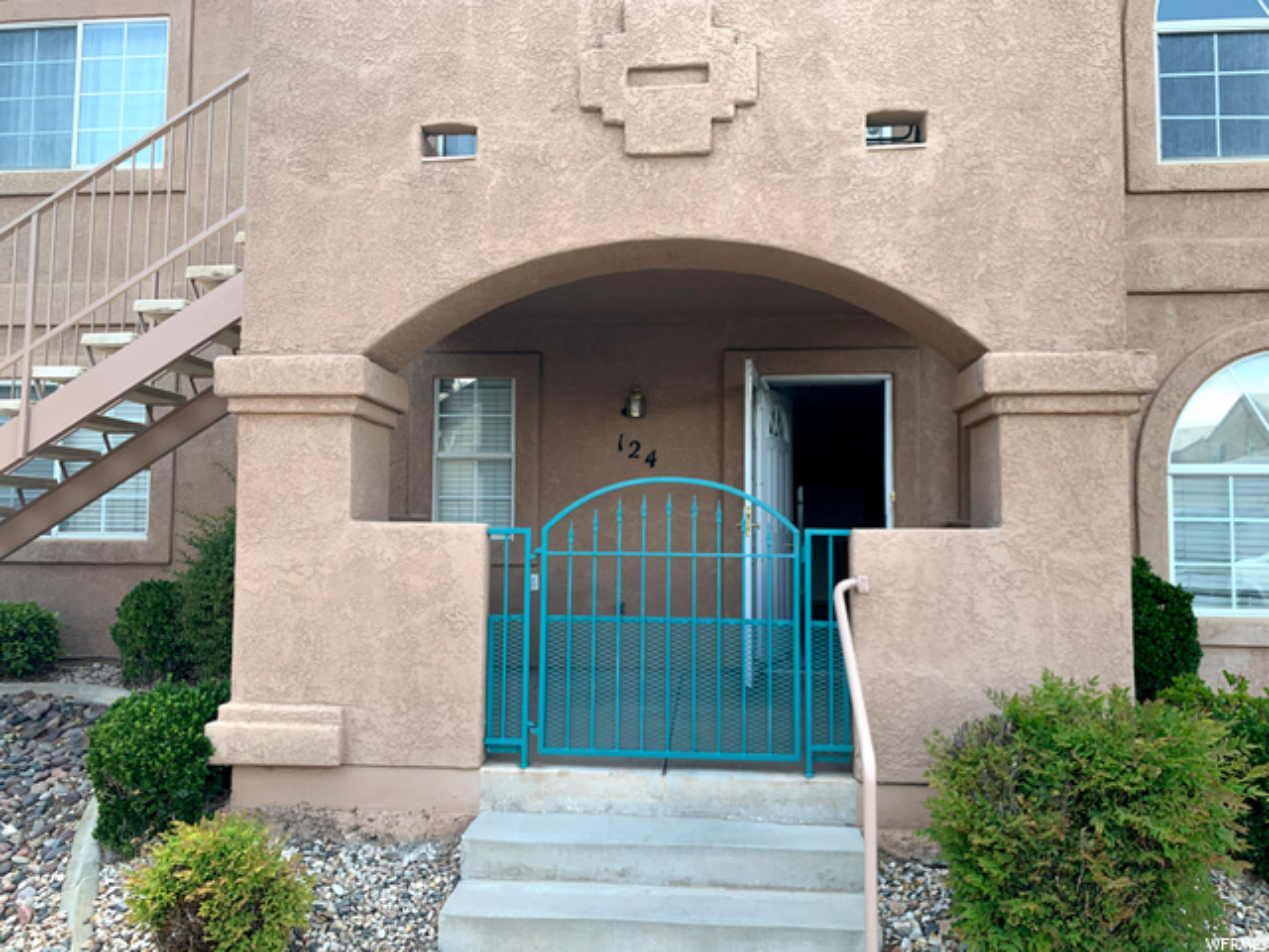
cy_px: 476
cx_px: 634
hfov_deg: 67.3
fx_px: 953
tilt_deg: +3.4
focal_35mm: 26
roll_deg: -0.3
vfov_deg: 53.1
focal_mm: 4.25
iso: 25
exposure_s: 1/275
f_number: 1.8
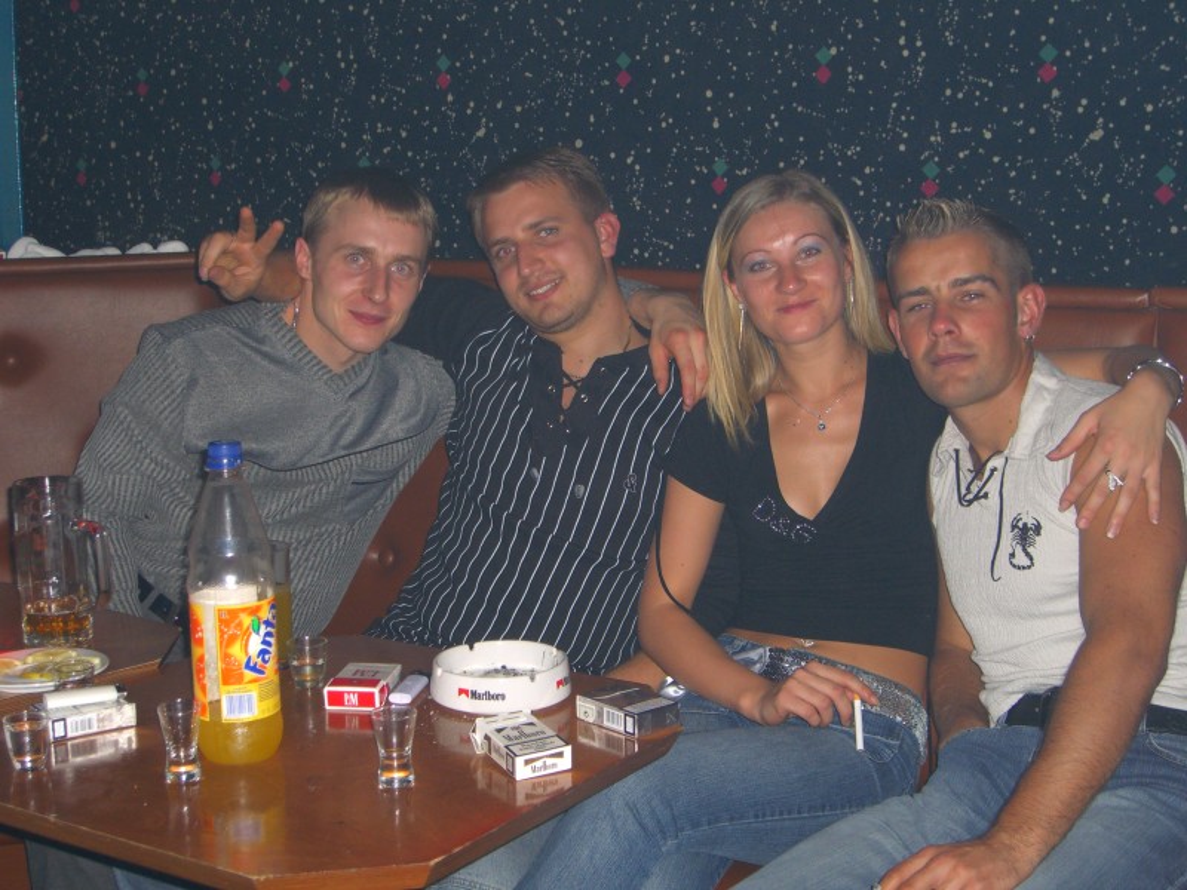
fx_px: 1955
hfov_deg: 33.8
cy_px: 445
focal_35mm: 57
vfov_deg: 25.7
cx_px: 594
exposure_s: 1/60
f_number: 3.6
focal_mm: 11.8
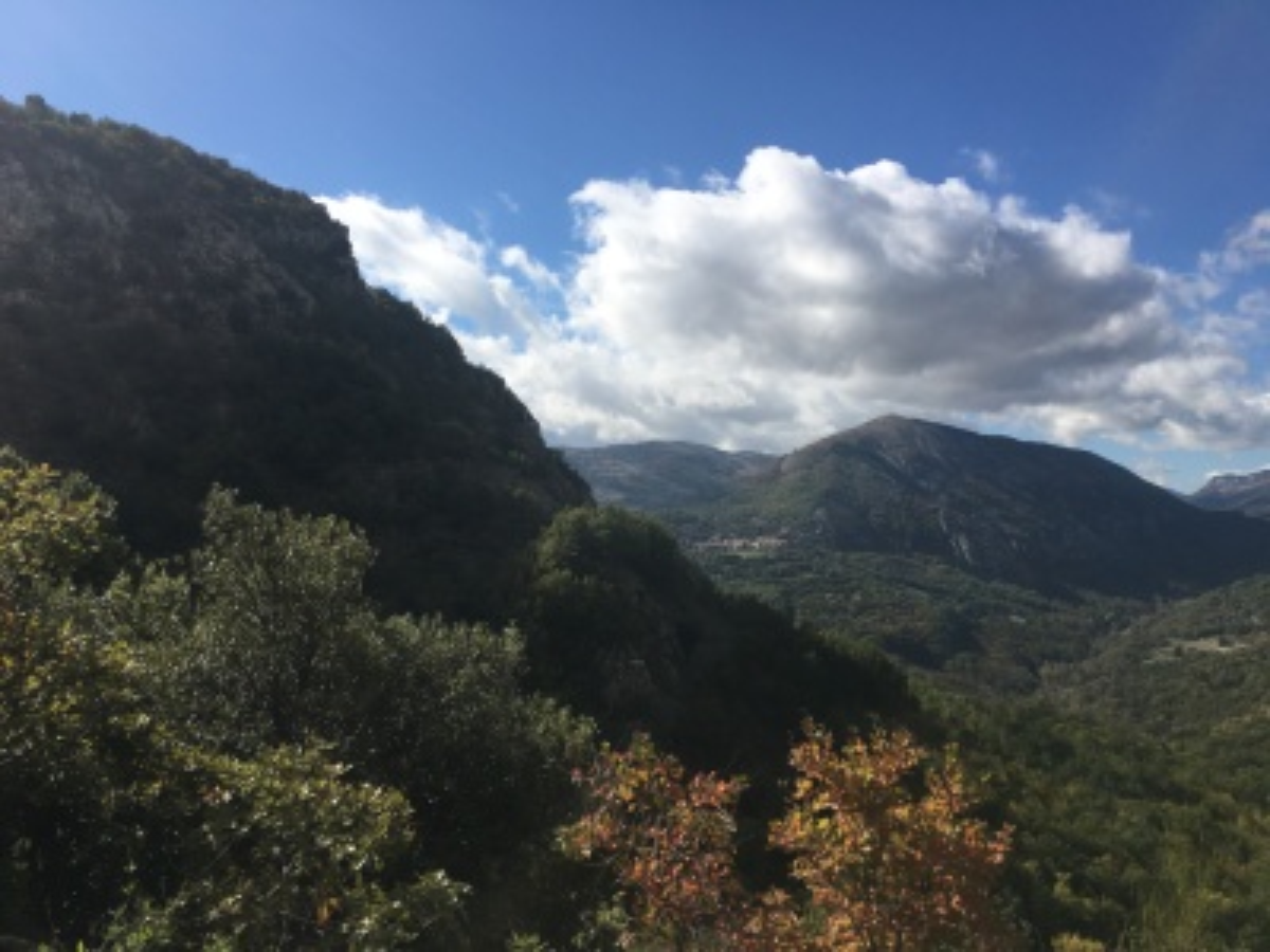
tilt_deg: +4.3
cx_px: 635
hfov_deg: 61.7
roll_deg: +0.4
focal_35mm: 29
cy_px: 476
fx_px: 1064
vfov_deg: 48.2
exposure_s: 1/2262
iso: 25
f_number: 2.2
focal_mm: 4.15
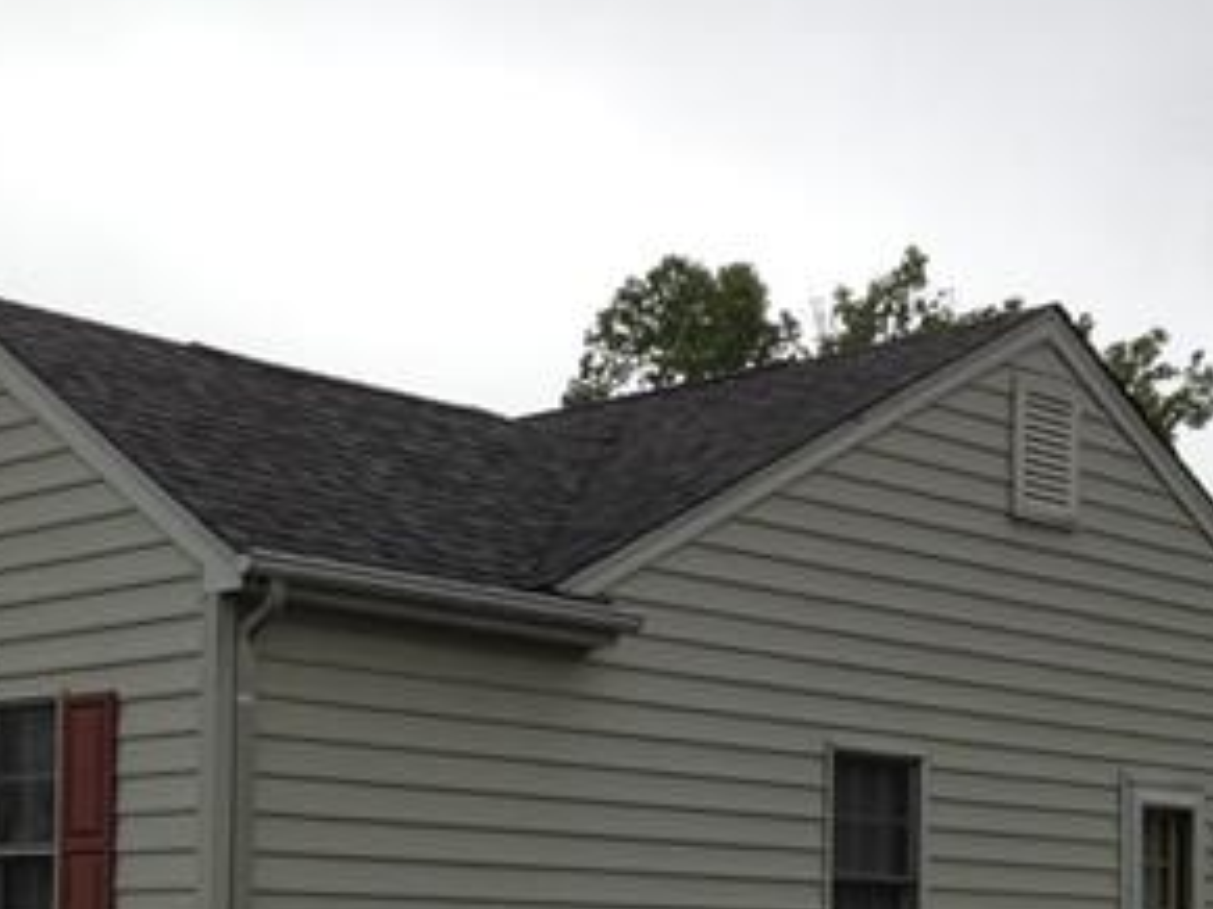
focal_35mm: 77
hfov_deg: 25.2
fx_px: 2697
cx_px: 371
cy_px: 867
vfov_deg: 18.7
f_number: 2.4
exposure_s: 1/378
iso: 50
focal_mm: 4.28
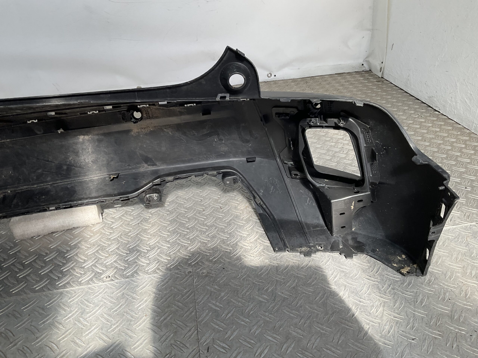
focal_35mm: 29
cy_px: 179
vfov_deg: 48.2
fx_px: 400
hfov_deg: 61.7
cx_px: 239
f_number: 1.8
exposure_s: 1/295
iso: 16
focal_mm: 3
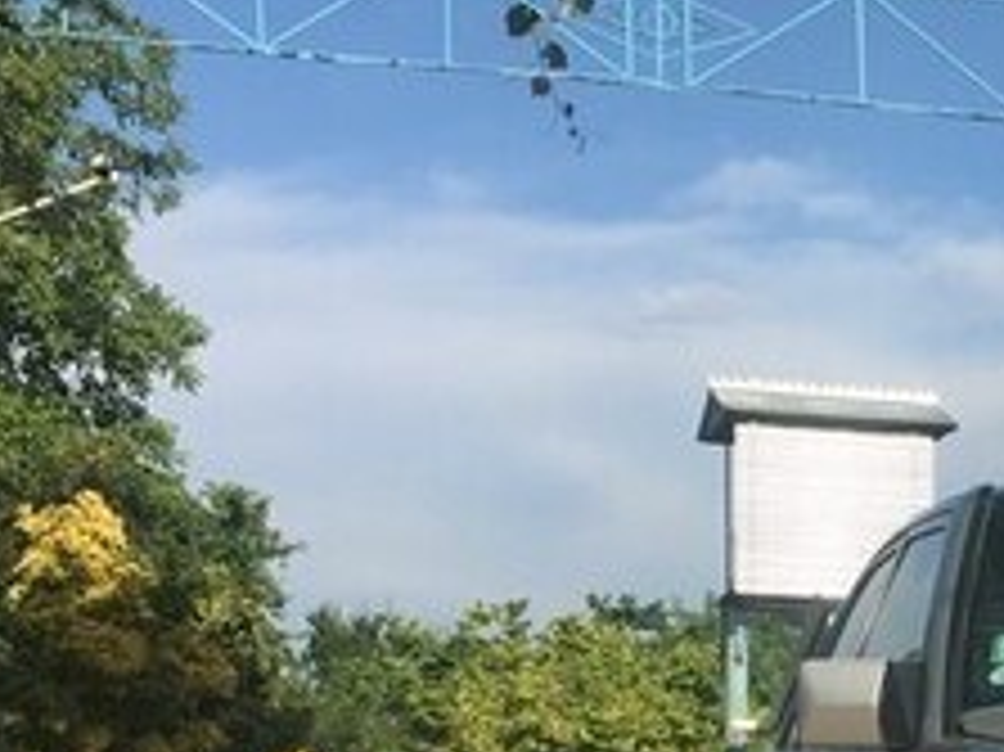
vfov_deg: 16.4
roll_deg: +0.3
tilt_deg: -1.5
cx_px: 1225
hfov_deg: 21.1
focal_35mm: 86
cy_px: 921
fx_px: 2493
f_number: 2.2
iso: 25
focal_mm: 4.15
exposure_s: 1/1637
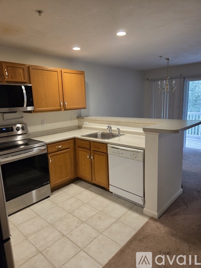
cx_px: 100
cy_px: 134
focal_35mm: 23
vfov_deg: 73.9
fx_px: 178
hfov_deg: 58.9
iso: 320
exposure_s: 1/120
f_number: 1.8
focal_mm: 5.4
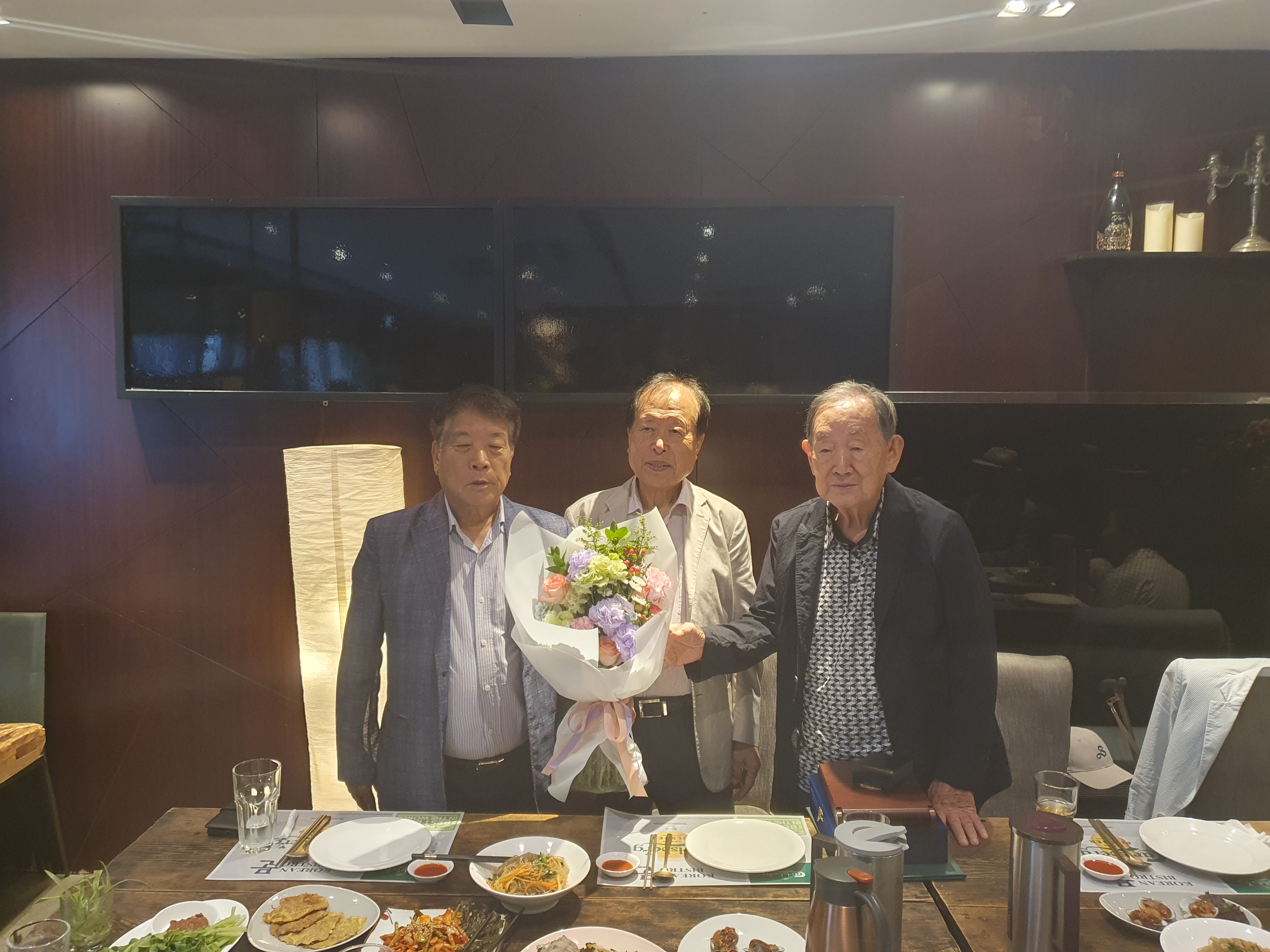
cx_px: 635
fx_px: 954
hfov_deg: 67.3
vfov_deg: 53.1
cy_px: 476
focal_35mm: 26
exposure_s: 1/40
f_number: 1.5
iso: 200
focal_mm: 4.32
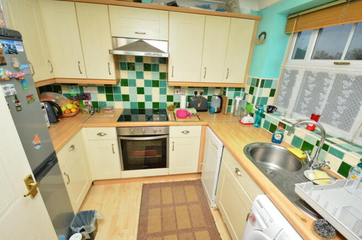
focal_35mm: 15
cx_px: 181
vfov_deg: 77.2
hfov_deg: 100.4
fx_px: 151
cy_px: 120
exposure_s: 1/60
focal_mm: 10
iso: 200
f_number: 9
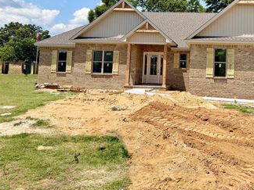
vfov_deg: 37.9
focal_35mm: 37
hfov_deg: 48.3
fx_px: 271
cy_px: 52
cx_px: 189
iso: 80
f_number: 1.78
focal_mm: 6.76
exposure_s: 1/5319
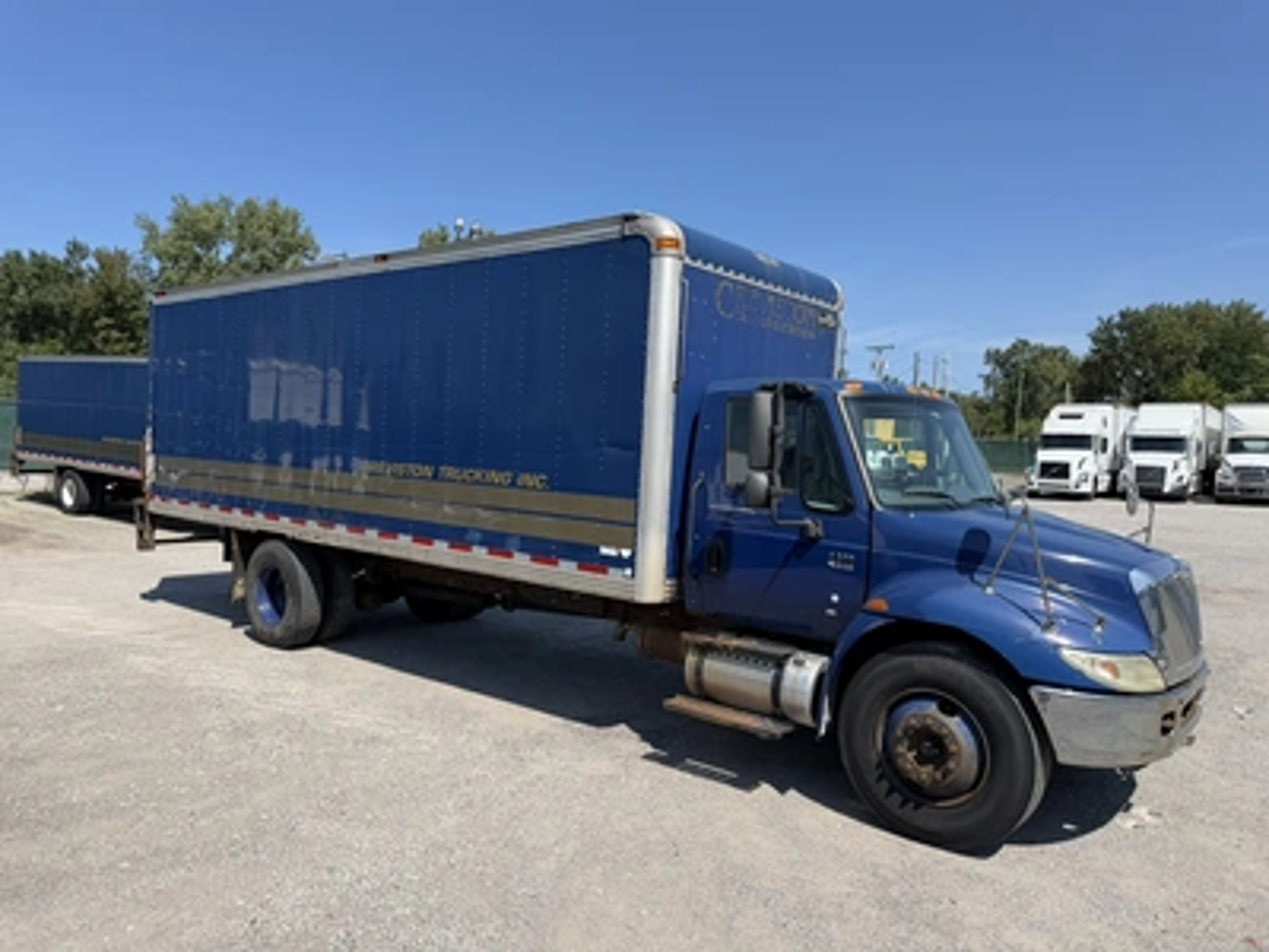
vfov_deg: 56.8
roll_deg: -2.0
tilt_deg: -1.5
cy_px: 476
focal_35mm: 24
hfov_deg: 71.6
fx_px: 880
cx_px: 634
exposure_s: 1/4167
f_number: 1.78
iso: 80
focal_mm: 6.76
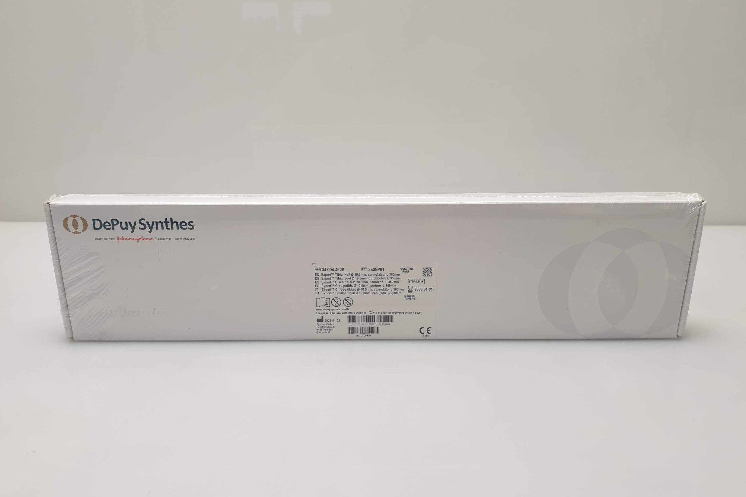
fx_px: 580
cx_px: 376
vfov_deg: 46.4
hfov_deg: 65.5
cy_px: 264
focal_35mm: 28
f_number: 2.4
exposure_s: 1/50
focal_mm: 4.3
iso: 64
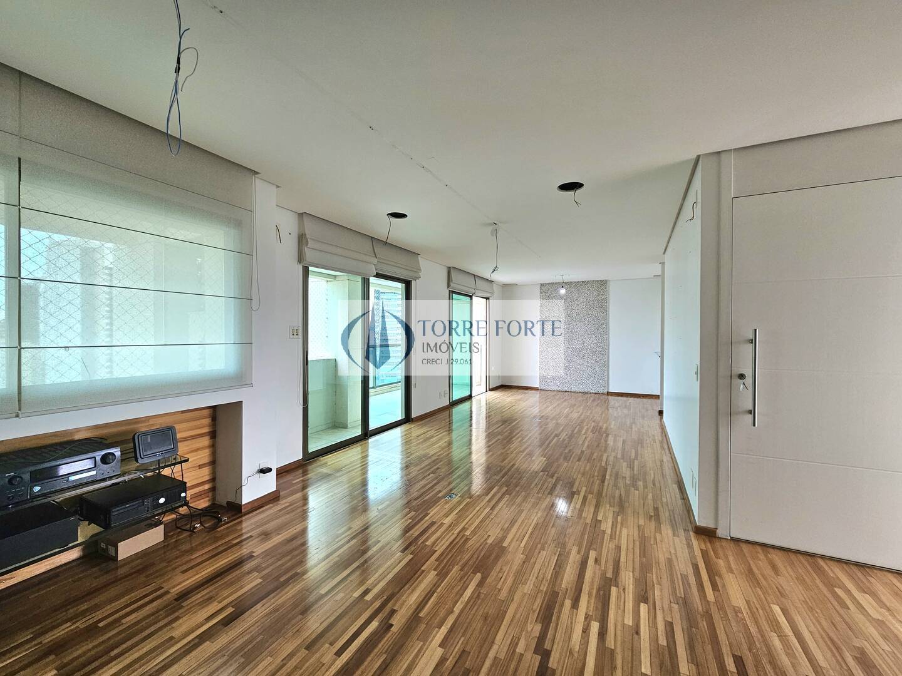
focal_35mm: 13
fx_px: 339
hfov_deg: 106.2
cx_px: 451
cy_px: 338
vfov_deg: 89.9
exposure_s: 1/120
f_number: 2.2
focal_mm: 2.2
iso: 80
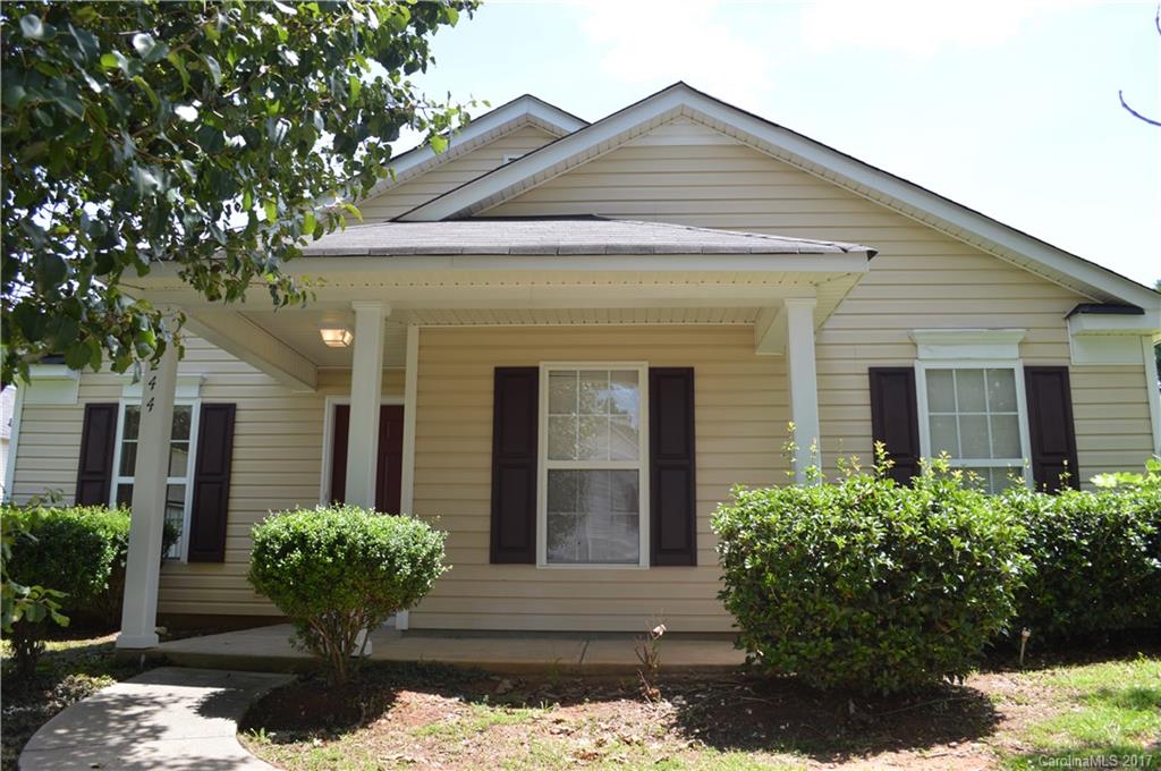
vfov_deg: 47.8
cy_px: 386
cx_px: 580
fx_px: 870
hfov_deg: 67.4
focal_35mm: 27
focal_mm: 18
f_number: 5.6
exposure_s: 1/125
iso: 100
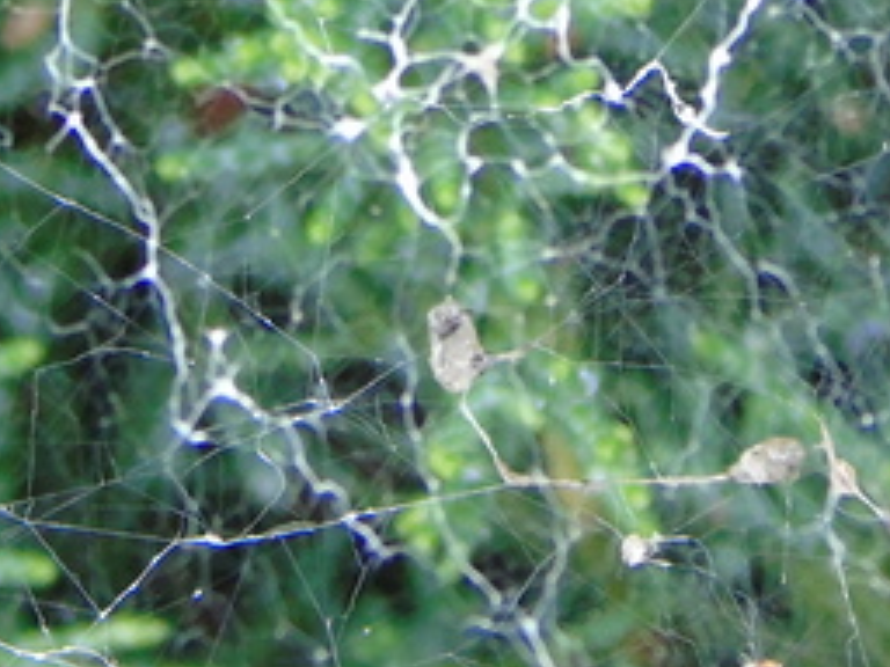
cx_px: 537
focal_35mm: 473
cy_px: -389
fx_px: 12161
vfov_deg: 3.1
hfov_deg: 4.2
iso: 320
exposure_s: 1/125
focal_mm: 25
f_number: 4.7
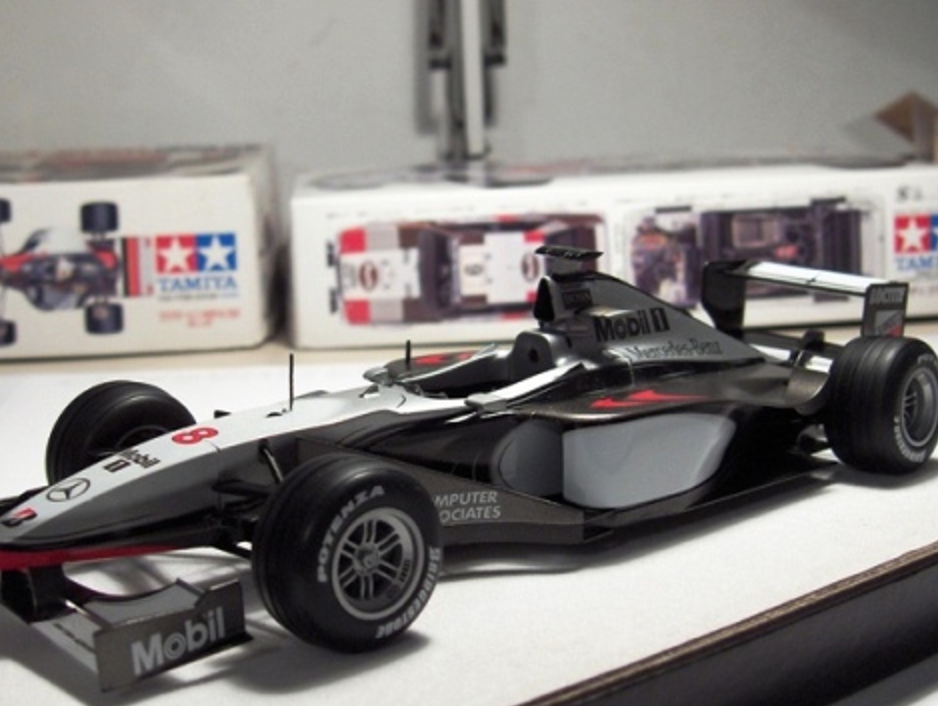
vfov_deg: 27.6
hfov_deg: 36.1
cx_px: 408
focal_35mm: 53
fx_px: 1438
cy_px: 358
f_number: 2.8
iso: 200
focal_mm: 8
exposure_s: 1/77.7
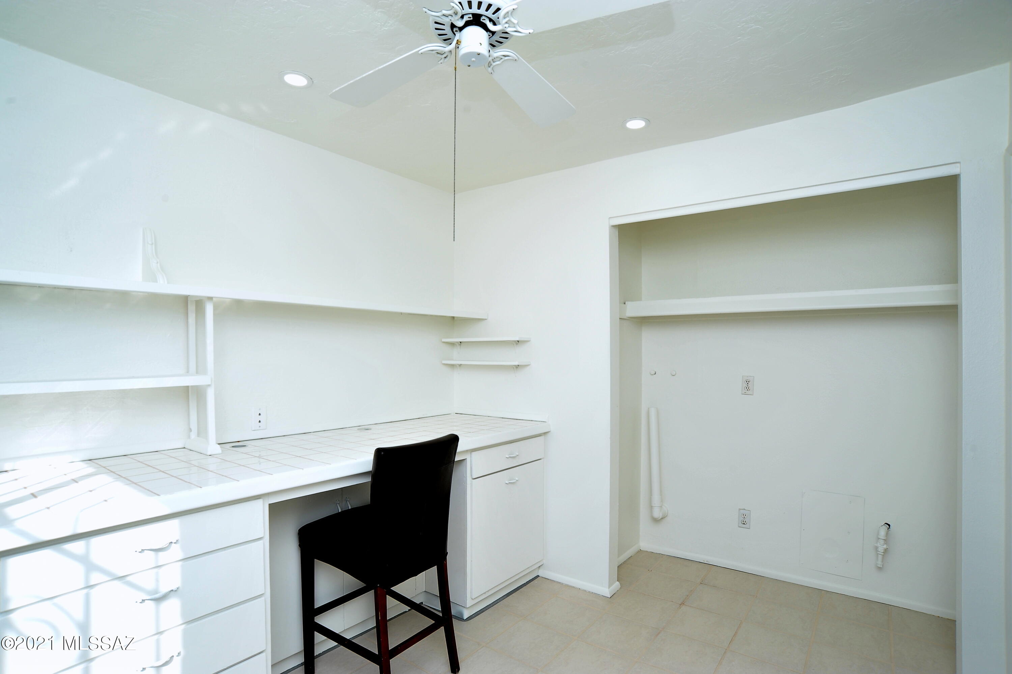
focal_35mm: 18
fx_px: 506
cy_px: 337
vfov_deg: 67.3
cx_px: 506
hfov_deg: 90.0
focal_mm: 18
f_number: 10
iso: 500
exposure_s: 1/125
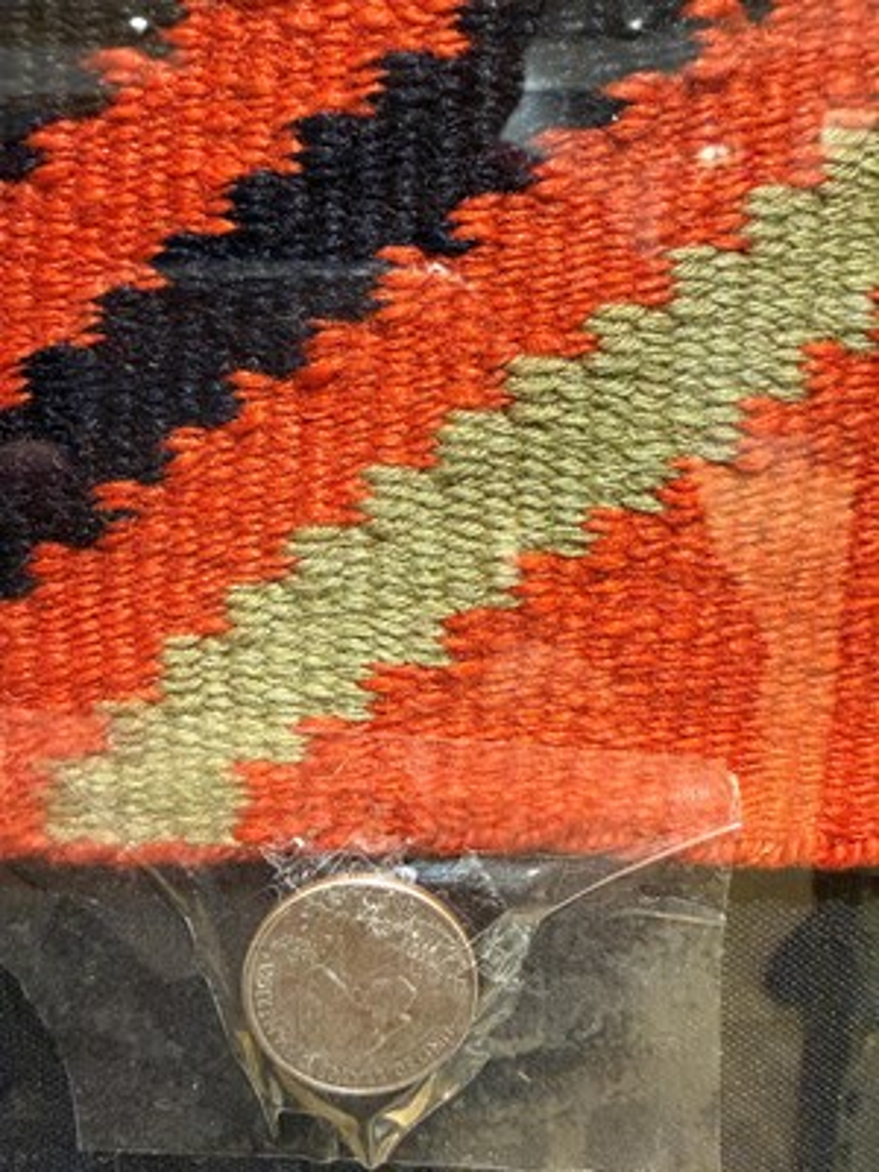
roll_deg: +0.3
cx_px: 440
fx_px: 813
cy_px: 586
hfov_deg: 56.8
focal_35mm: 24
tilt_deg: -5.0
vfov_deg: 71.6
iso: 400
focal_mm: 2.22
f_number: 2.2
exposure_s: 1/48
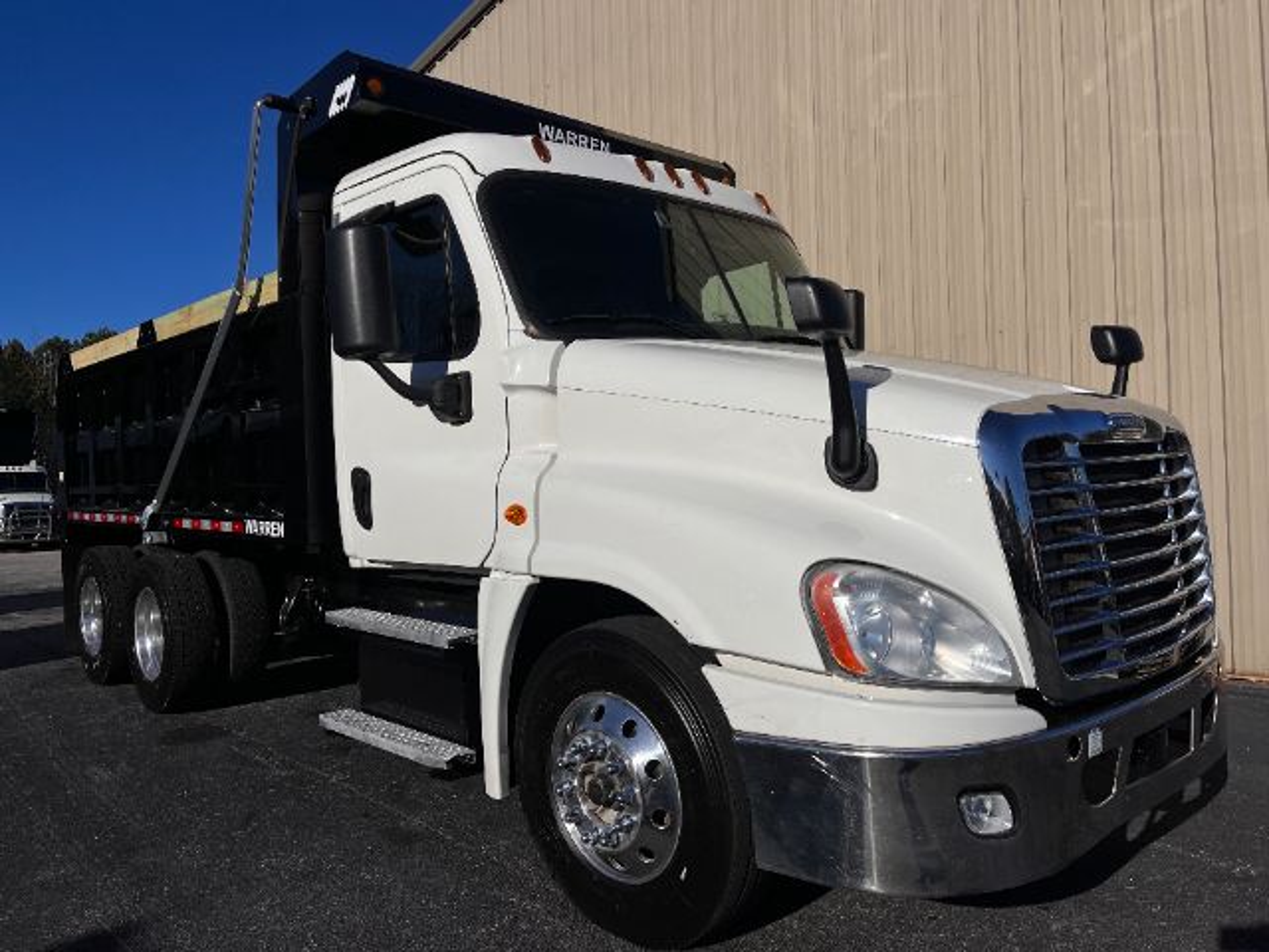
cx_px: 634
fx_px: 953
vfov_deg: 53.1
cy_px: 476
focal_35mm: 26
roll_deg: +1.9
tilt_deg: +2.0
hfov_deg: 67.3
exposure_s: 1/17241
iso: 40
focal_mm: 5.1
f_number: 1.6
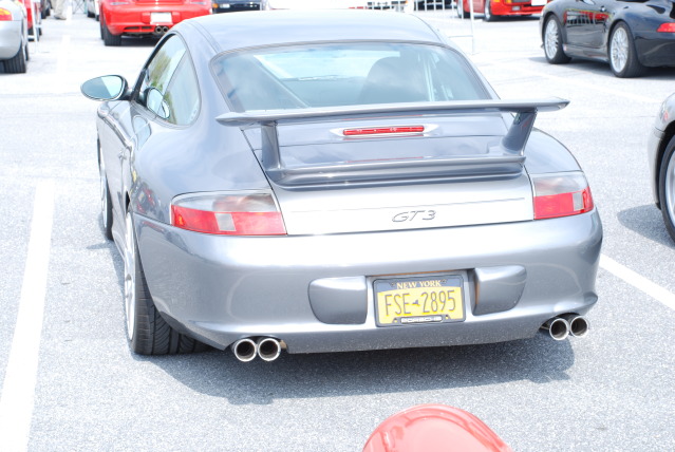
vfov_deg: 17.5
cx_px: 338
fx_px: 1465
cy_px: 226
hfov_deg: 26.0
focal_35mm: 78
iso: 100
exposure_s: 1/60
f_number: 9
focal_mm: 52
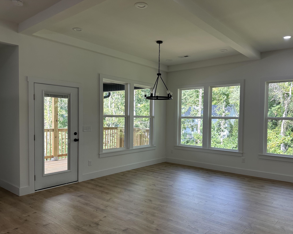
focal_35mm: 27
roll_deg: -1.0
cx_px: 161
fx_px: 234
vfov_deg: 53.1
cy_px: 125
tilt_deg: -2.0
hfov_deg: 63.9
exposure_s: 1/140
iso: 64
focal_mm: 6.86
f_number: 1.78
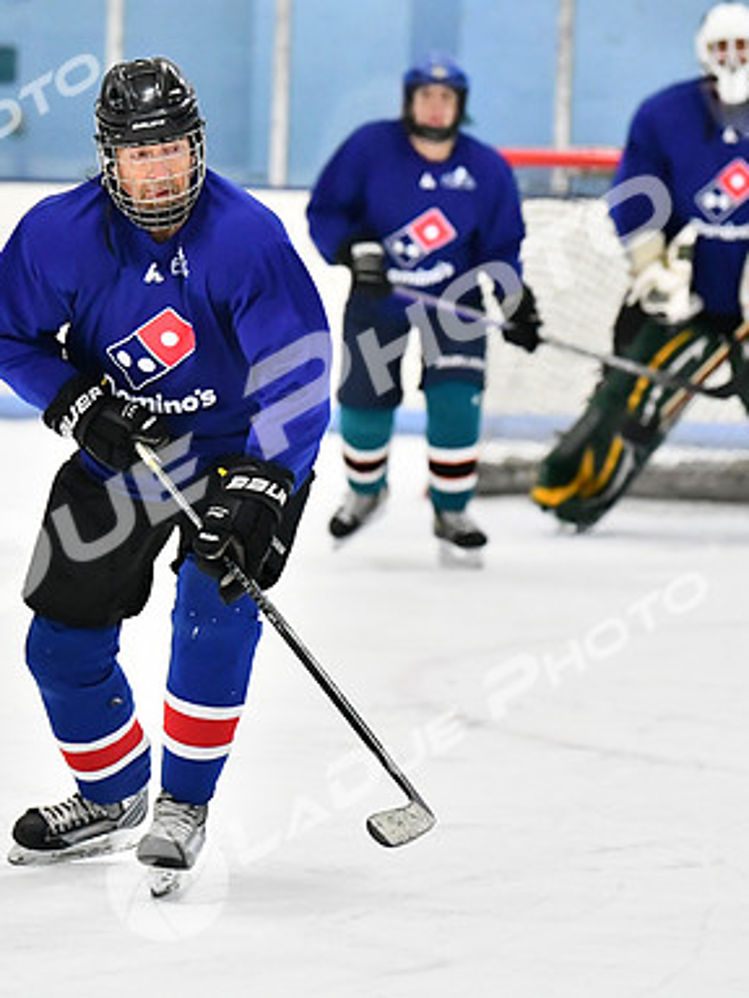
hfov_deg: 5.2
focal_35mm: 283
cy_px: 498
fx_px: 8165
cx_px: 101
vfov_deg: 7.0
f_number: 3.2
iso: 6400
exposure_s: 1/1250
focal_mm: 130
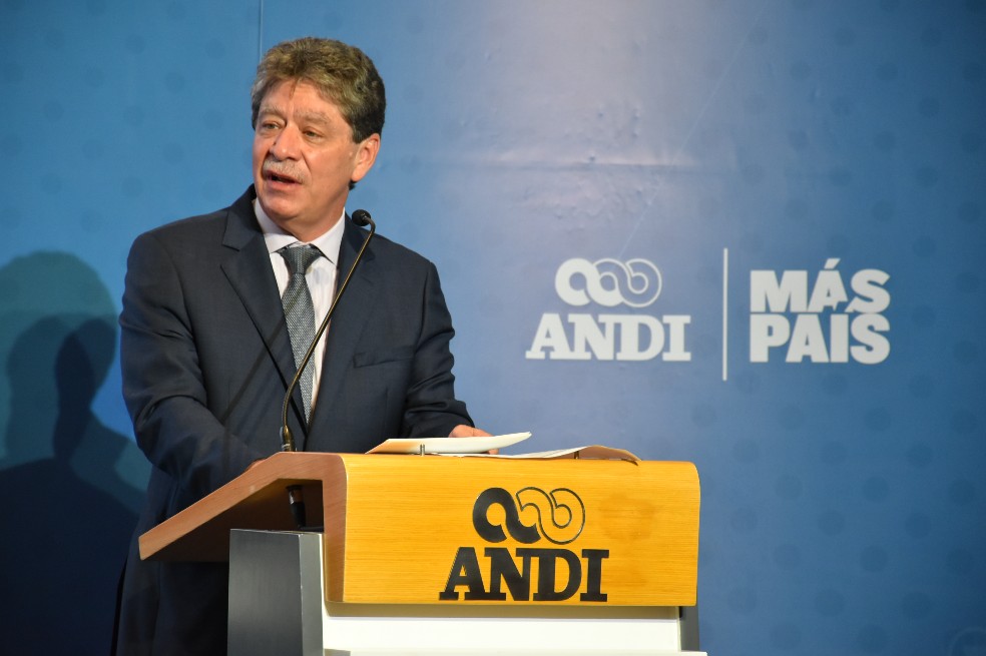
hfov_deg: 9.8
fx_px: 5749
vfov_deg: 6.5
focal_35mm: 210
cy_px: 328
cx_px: 493
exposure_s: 1/125
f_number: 5.6
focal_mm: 140
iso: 2000
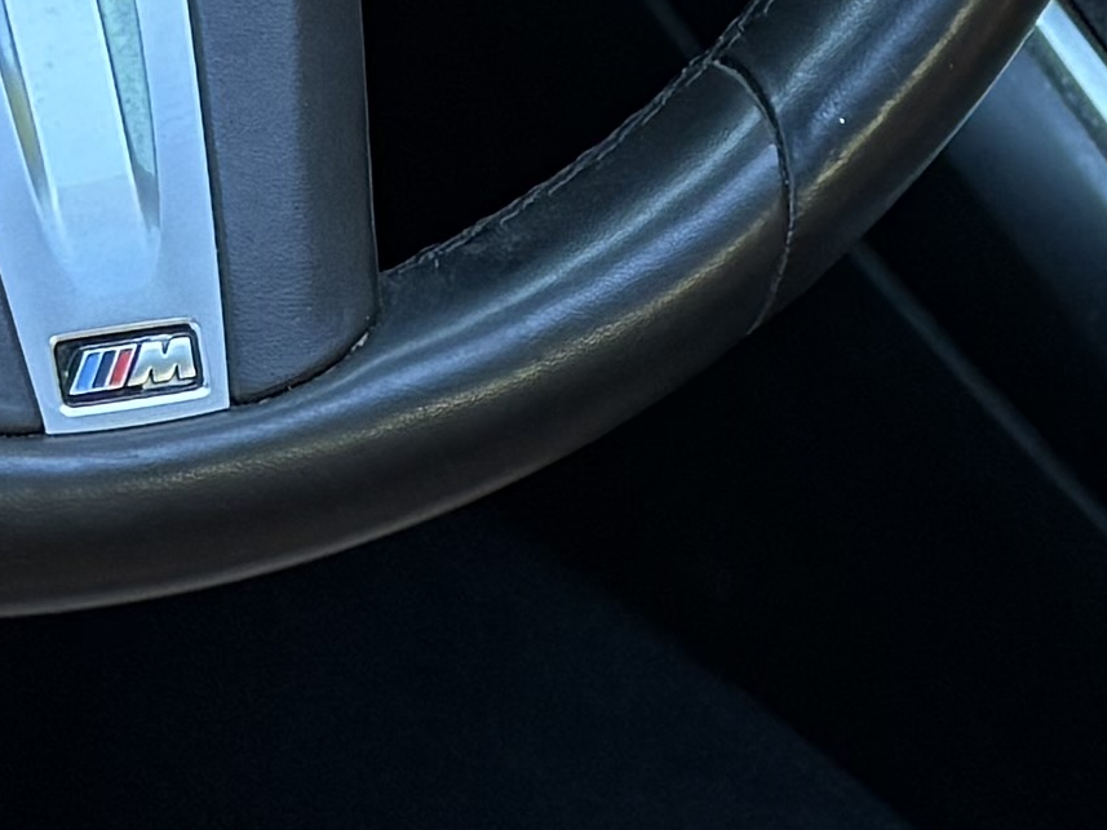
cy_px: 270
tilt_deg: -25.2
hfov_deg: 11.9
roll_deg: -4.7
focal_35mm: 160
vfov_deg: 9.3
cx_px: 1522
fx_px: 5117
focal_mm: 6.76
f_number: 1.78
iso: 160
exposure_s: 1/81
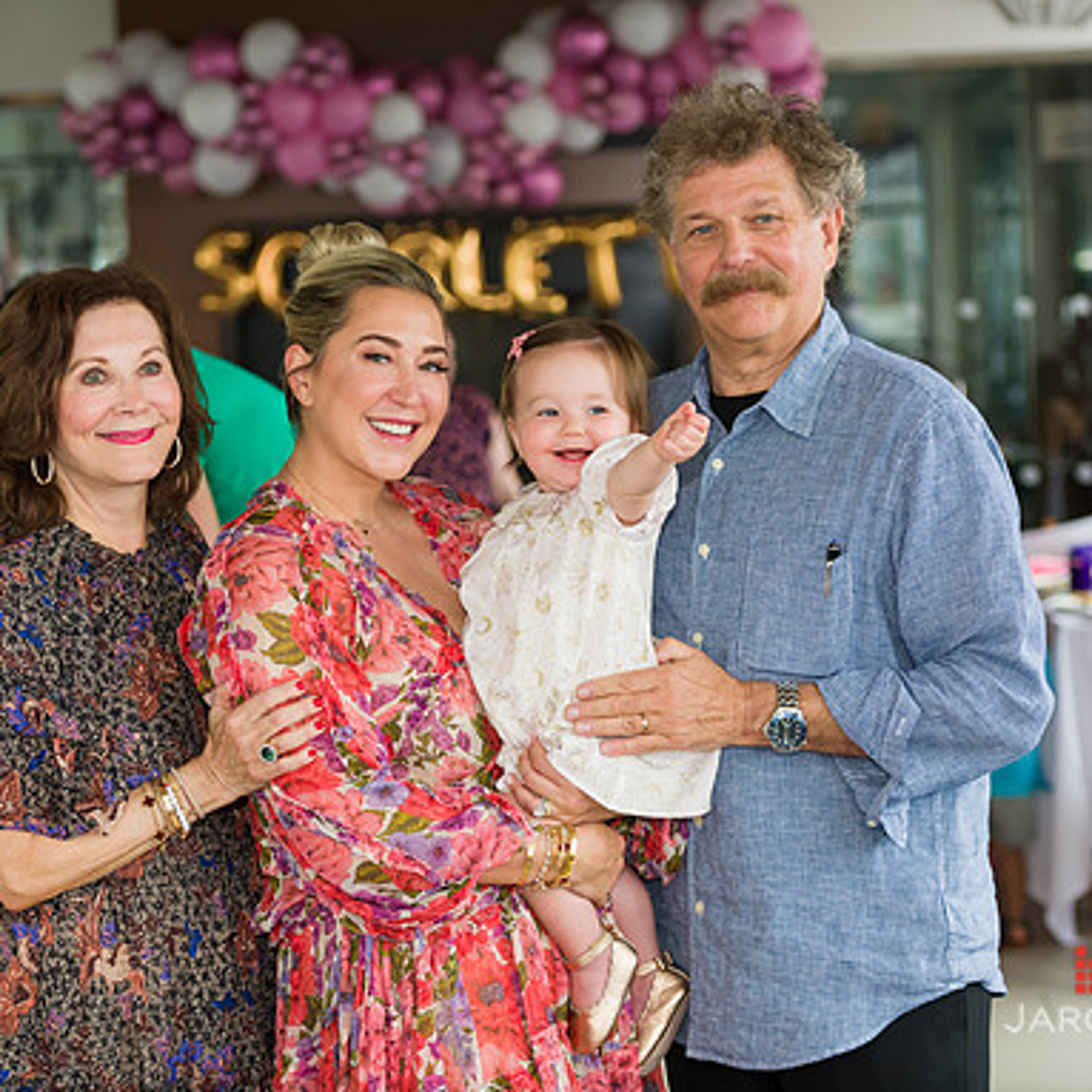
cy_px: 543
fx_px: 3212
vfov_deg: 19.3
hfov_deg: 19.3
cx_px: 450
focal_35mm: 90
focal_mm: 70
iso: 400
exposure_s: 1/200
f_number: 3.2
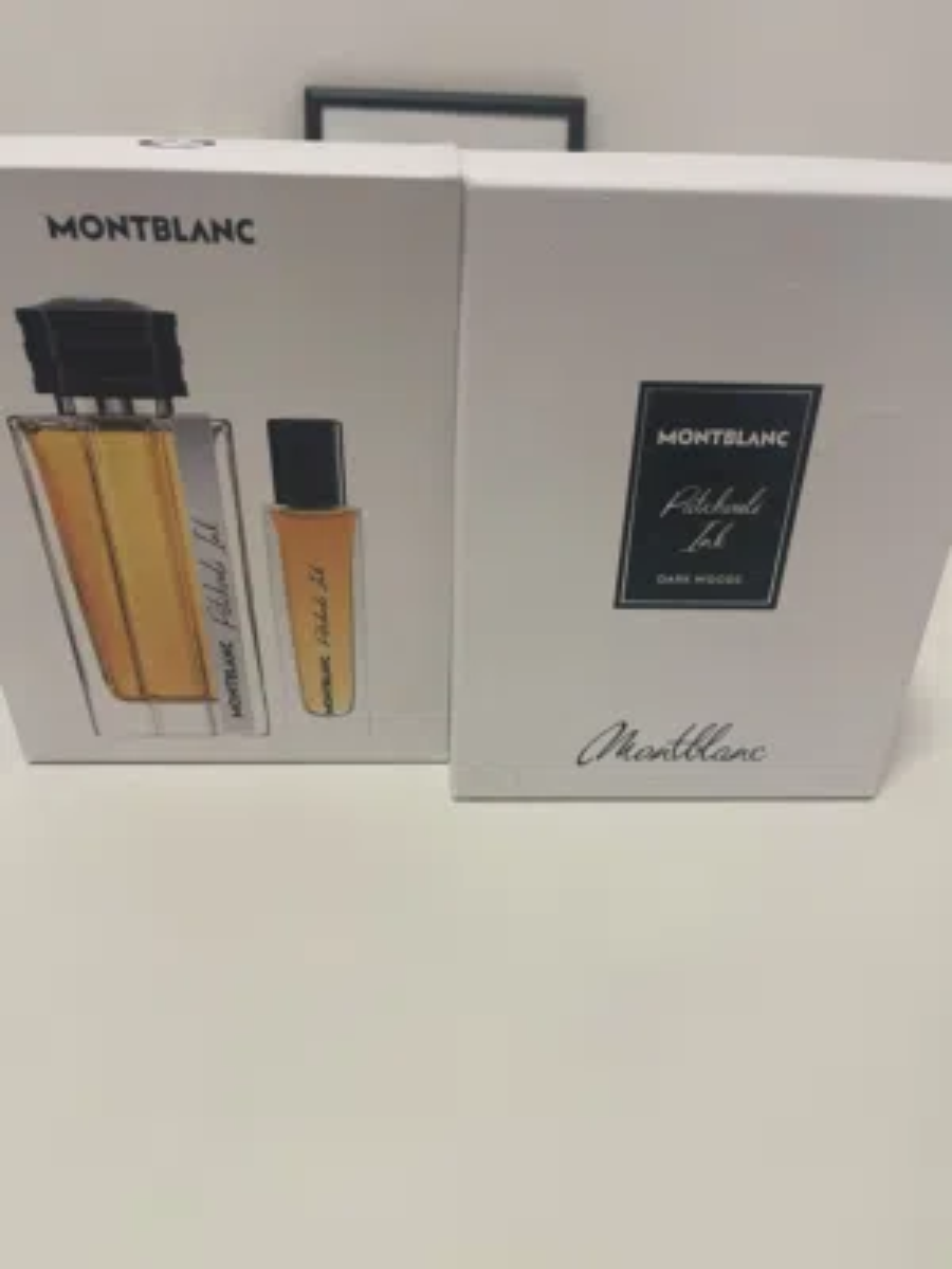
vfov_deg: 69.4
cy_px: 634
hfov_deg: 54.9
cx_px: 476
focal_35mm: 25
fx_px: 917
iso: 80
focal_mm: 5.1
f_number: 1.6
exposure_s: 1/50
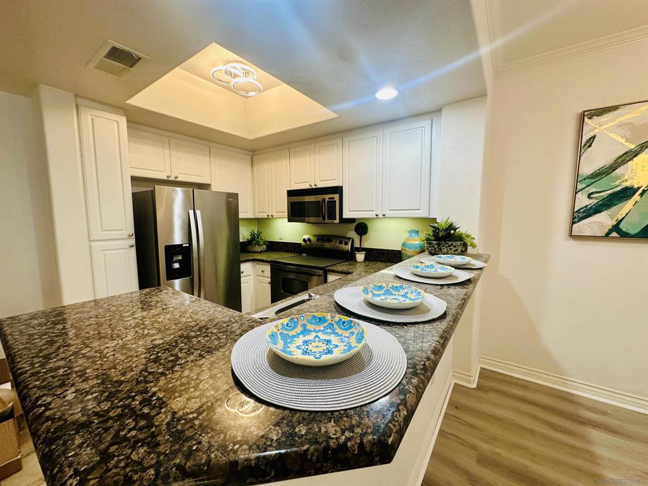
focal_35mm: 14
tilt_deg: -6.2
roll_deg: +0.6
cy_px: 243
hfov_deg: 102.1
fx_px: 262
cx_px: 324
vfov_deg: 85.7
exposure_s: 1/120
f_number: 2.2
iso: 200
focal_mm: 2.22
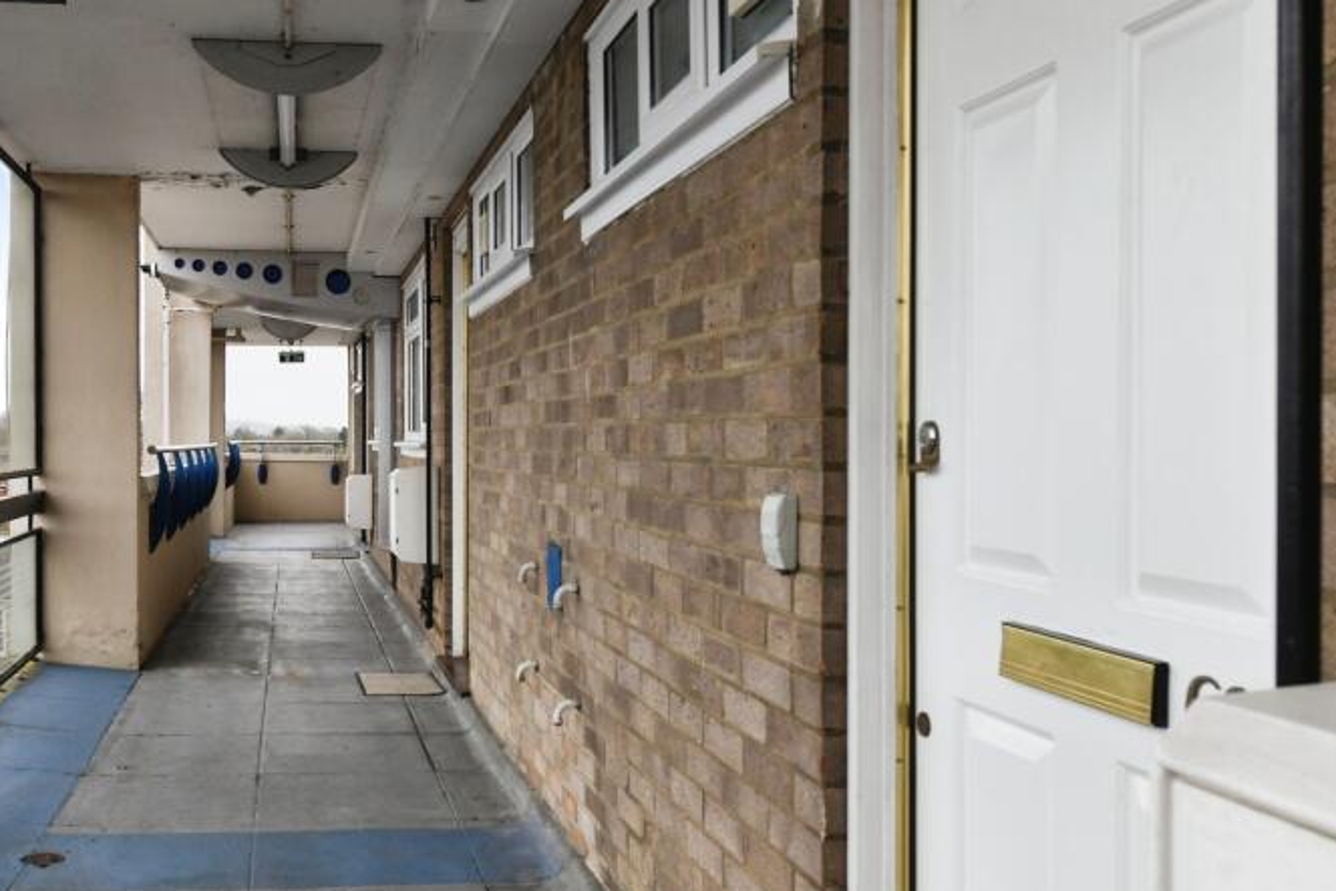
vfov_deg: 35.9
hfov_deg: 50.2
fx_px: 1373
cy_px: 478
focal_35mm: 37
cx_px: 368
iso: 800
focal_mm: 24
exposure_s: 1/400
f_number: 8
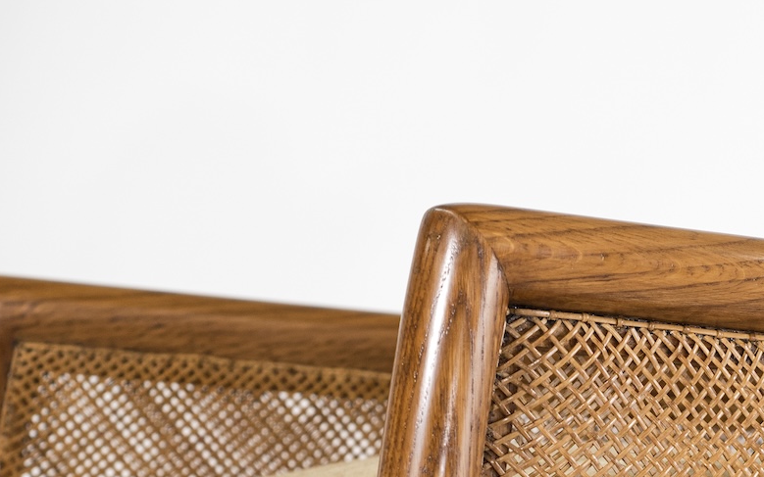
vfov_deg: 8.8
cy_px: 591
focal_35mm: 147
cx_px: 491
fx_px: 3061
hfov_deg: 14.2
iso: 320
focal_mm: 50
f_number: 5.6
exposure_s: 1/100
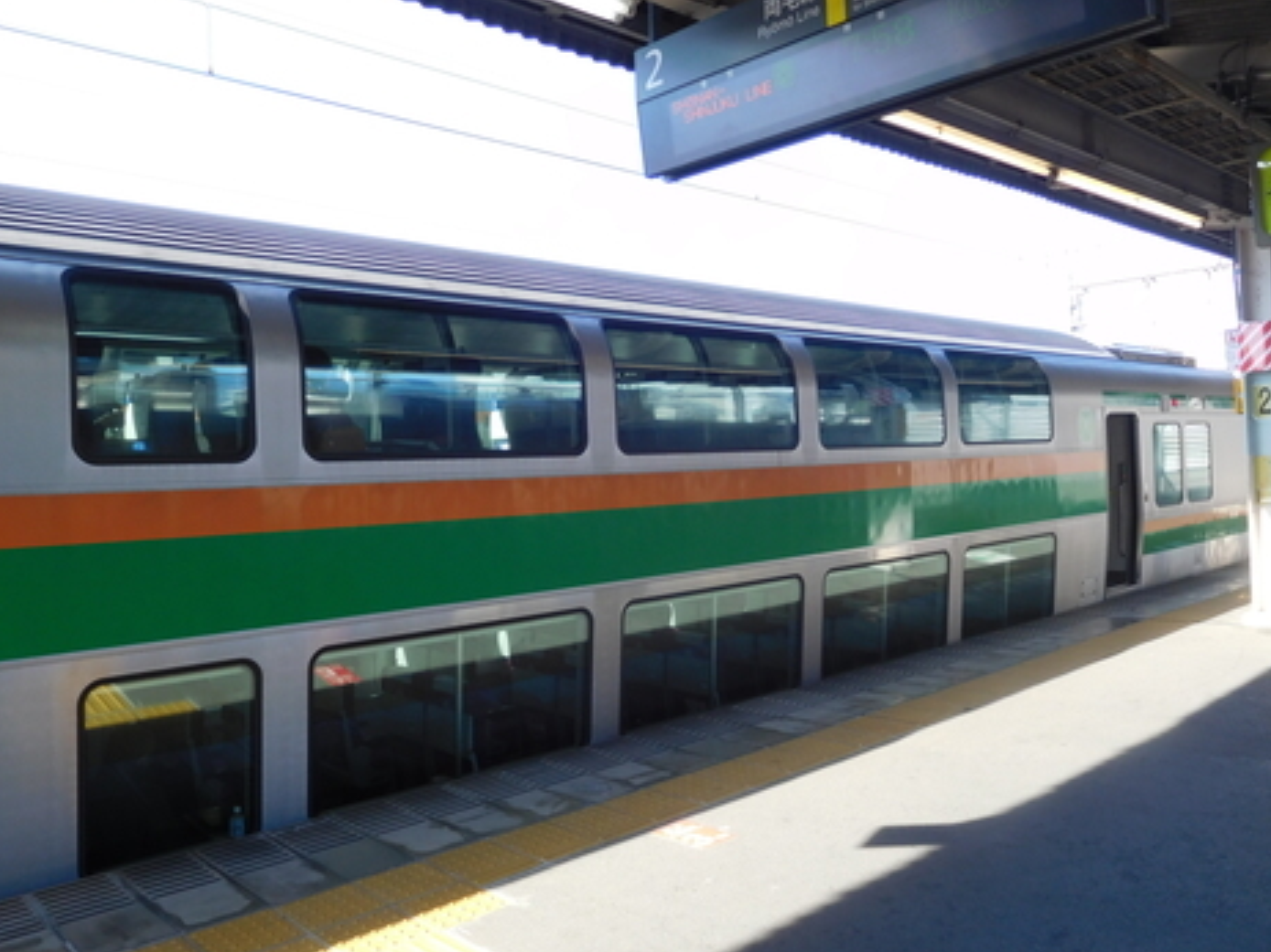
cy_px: 451
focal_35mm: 27
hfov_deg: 65.3
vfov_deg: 51.3
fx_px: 991
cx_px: 612
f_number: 3.4
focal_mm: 4.5
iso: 125
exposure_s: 1/160
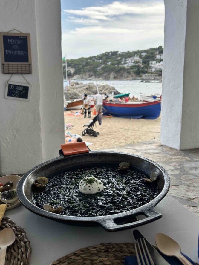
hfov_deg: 46.8
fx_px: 230
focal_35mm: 30
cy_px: 118
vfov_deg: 59.8
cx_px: 96
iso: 50
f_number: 1.5
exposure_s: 1/1377
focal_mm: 5.7
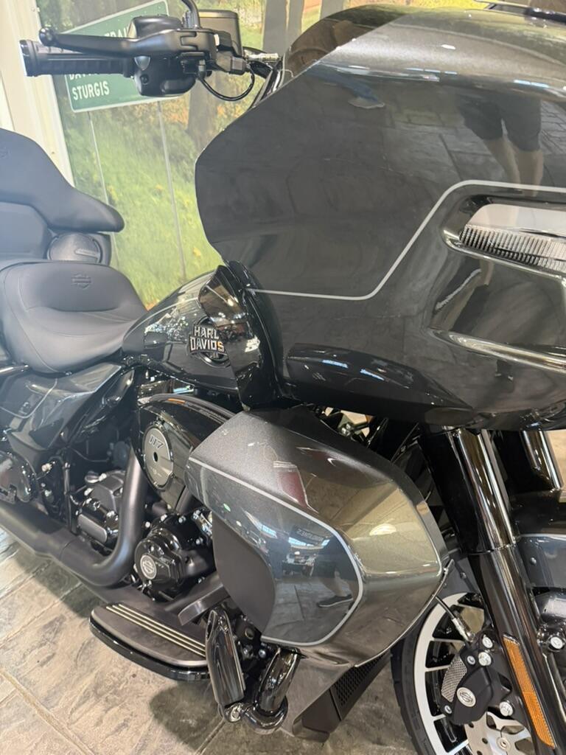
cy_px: 378
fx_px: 523
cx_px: 283
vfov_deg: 71.6
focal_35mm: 24
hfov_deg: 56.8
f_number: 1.78
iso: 500
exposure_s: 1/60
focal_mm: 6.76
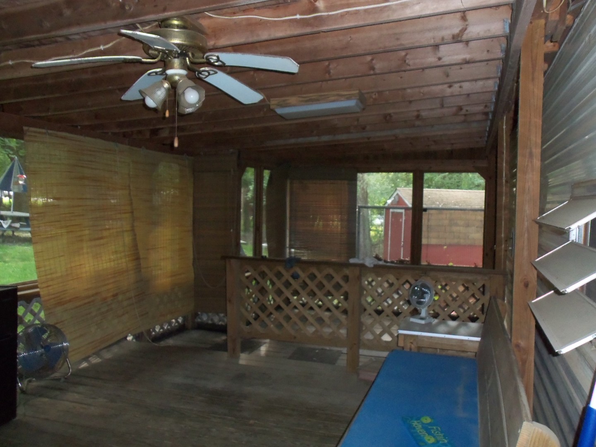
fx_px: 482
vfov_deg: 49.7
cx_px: 298
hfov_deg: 63.4
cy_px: 224
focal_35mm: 28
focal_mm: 5.1
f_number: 3.3
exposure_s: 1/60
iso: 250
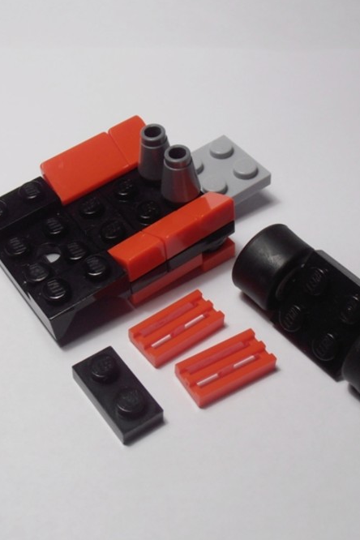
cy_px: 270
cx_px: 179
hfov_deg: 26.0
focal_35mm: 52
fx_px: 780
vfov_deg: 38.2
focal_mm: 6.61
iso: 80
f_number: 3.9
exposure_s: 1/60
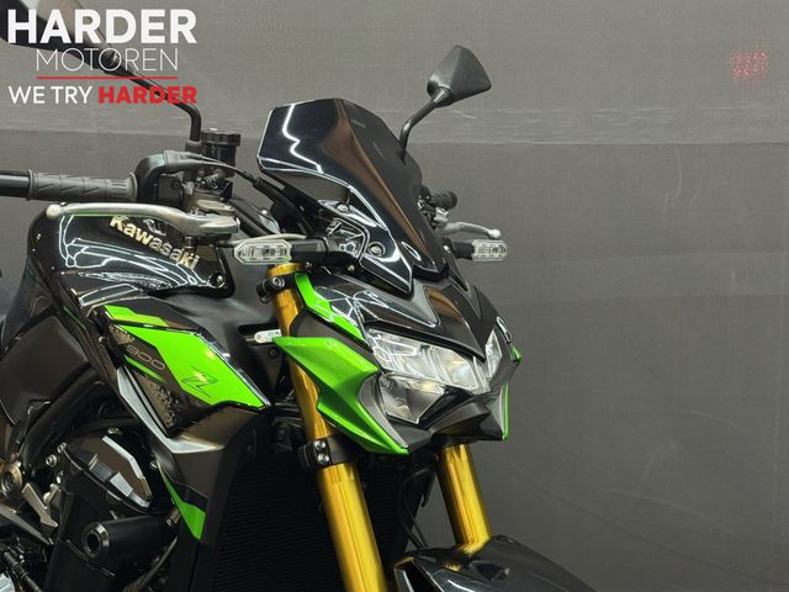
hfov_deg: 39.7
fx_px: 1094
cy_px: 296
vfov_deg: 30.3
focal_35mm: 48
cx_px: 394
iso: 125
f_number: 1.78
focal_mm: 6.76
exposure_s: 1/50
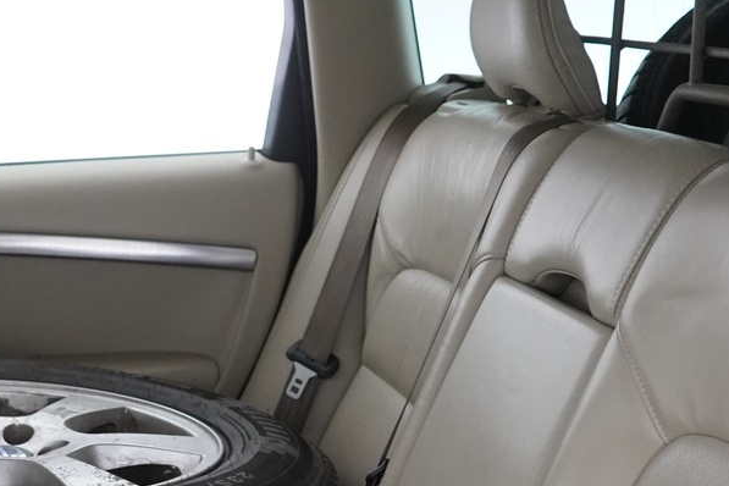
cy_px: 540
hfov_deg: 26.6
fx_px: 1539
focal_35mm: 76
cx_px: 388
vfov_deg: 17.3
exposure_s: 1/60
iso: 4000
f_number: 3.5
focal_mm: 28
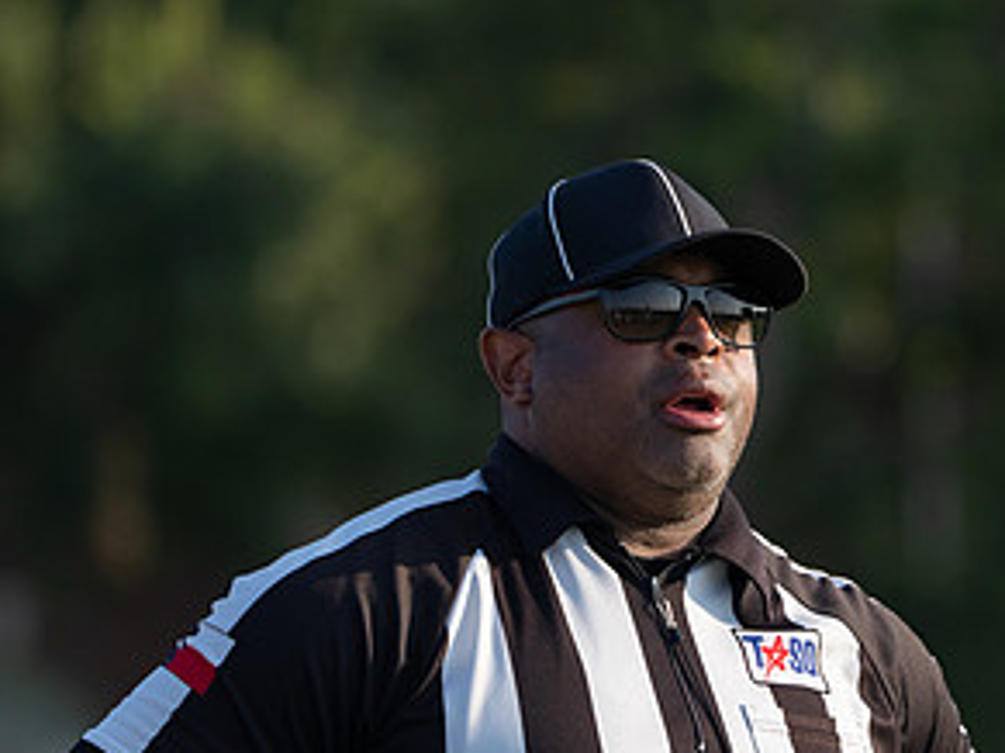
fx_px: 19995
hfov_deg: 2.9
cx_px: 619
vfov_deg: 2.2
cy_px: 680
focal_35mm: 689
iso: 250
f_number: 5.6
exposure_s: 1/1000
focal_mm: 309
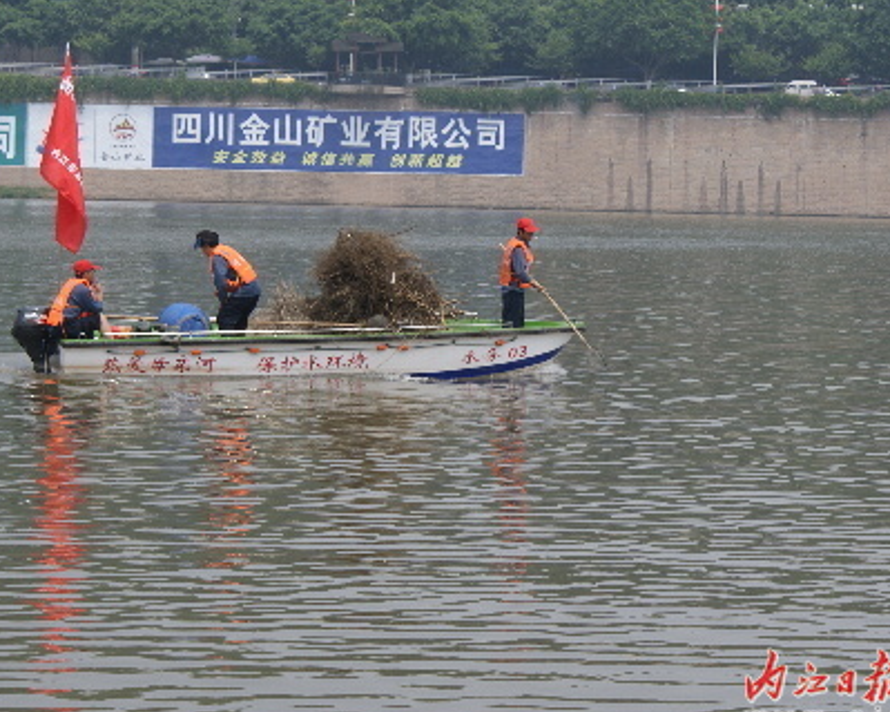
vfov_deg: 10.4
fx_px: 3897
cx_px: 426
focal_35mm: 148
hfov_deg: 13.0
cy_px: 275
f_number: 10
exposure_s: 1/160
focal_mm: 70
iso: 100
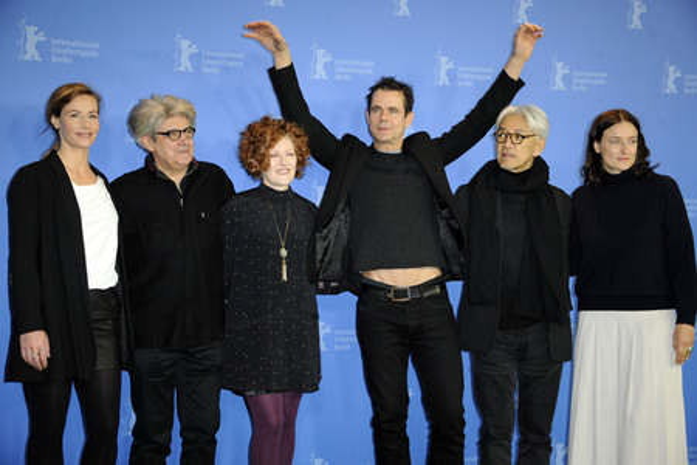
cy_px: 232
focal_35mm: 55
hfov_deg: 36.2
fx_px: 1065
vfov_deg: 24.6
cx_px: 348
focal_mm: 55
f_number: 5
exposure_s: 1/250
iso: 1600
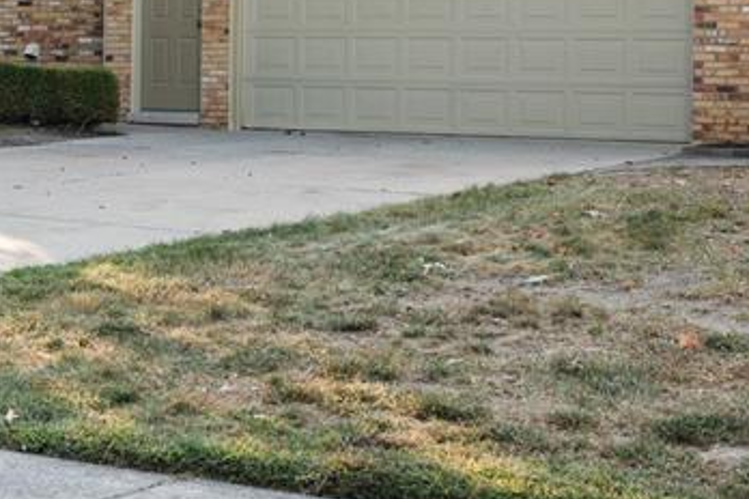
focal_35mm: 103
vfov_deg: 13.2
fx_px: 2143
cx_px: 168
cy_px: 49
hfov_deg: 19.7
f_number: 8
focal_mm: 35
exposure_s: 1/8
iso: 100
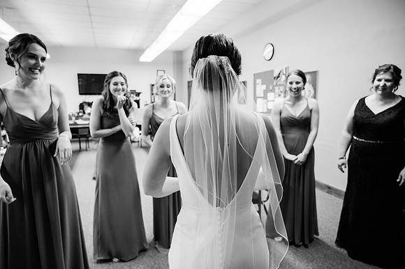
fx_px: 270
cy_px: 134
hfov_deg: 73.8
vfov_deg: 53.1
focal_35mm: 24
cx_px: 202
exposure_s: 1/250
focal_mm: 24
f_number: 4
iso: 1600
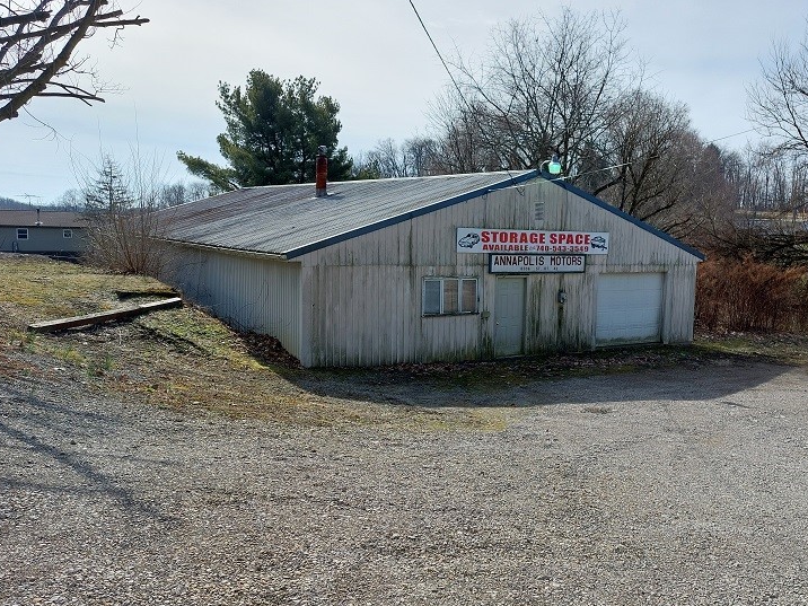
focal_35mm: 31
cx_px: 512
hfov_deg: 57.5
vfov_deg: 45.4
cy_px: 318
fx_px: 724
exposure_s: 1/1037
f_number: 1.8
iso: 25
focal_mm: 5.23
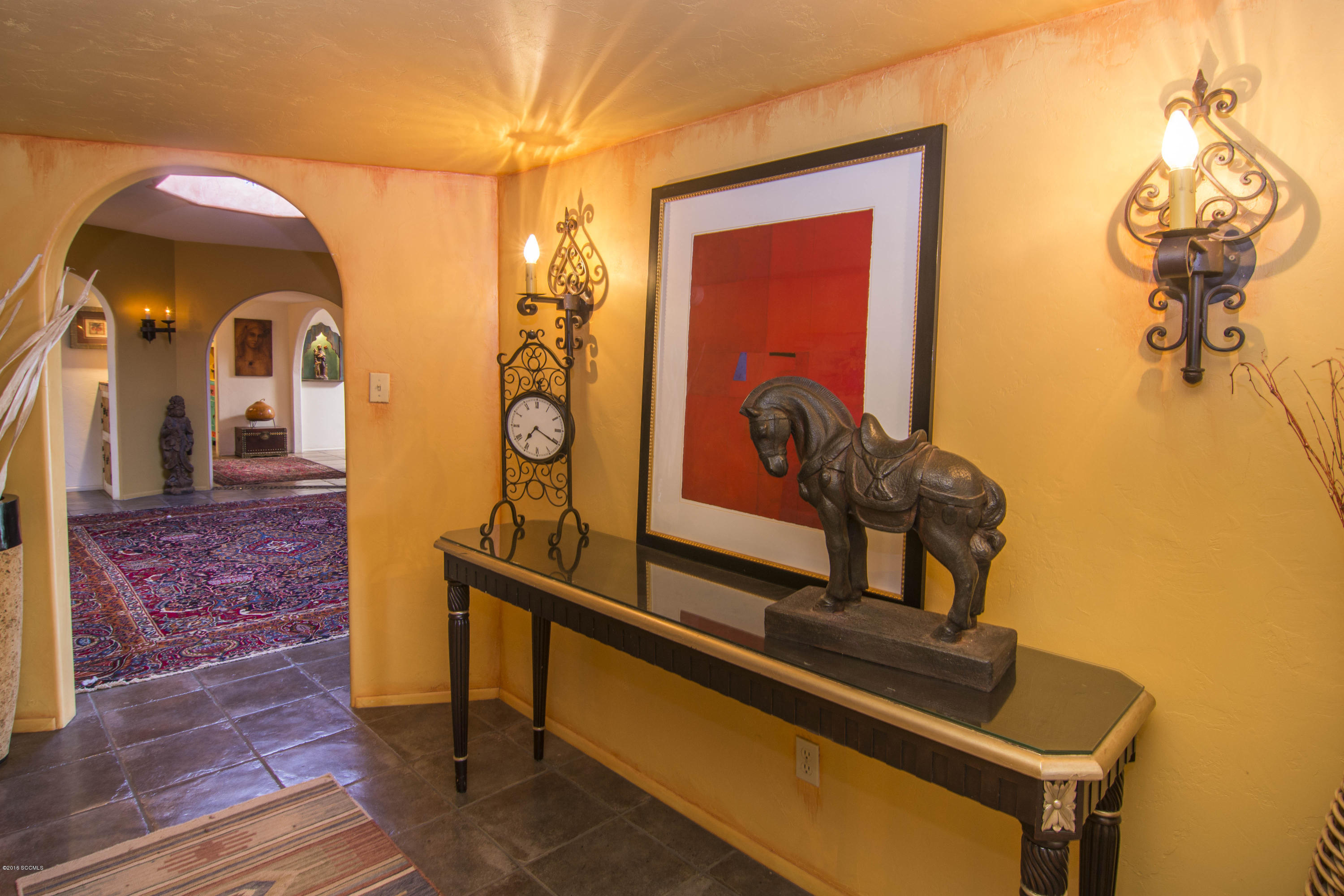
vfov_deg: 67.4
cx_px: 672
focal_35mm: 18
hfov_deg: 90.0
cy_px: 448
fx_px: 672
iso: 100
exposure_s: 1.3
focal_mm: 12
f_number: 7.1
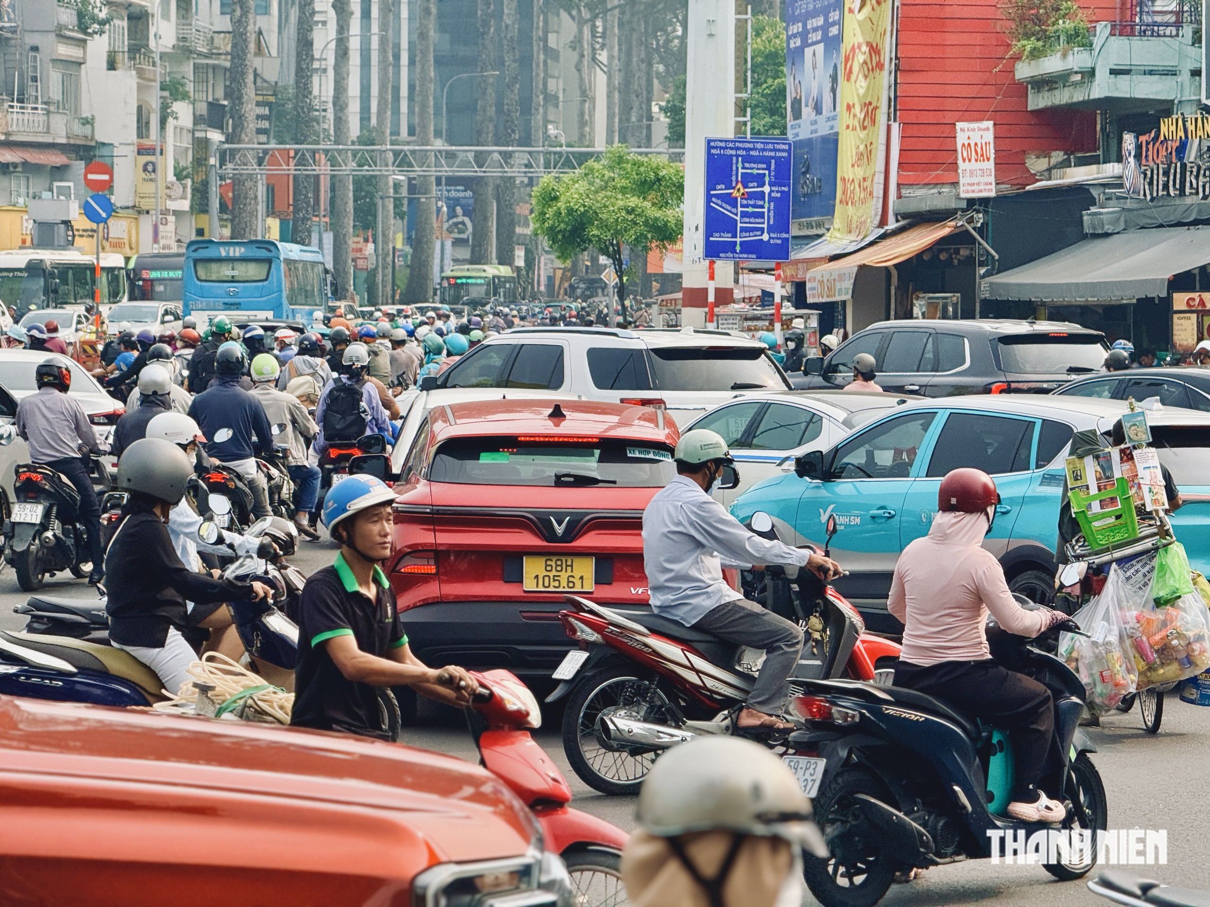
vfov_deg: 12.3
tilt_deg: -1.7
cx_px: 605
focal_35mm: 120
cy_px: 454
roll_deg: -1.2
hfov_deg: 16.4
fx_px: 4195
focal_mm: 15.66
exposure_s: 1/1114
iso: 50
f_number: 2.8
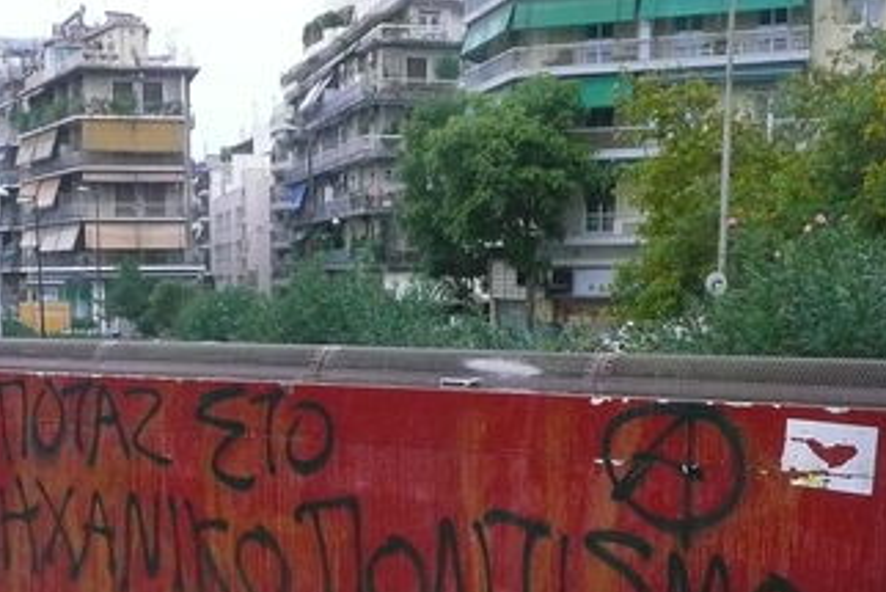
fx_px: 1403
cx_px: 355
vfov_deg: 23.4
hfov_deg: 34.9
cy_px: 494
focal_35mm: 57
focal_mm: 4.6
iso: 400
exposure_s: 1/125
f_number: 3.3
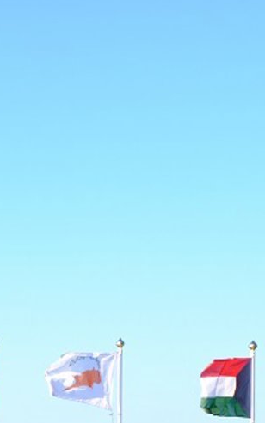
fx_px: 1375
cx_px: -286
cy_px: 477
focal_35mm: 119
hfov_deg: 10.1
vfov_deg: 16.9
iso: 125
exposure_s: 1/250
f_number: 6.3
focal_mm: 20
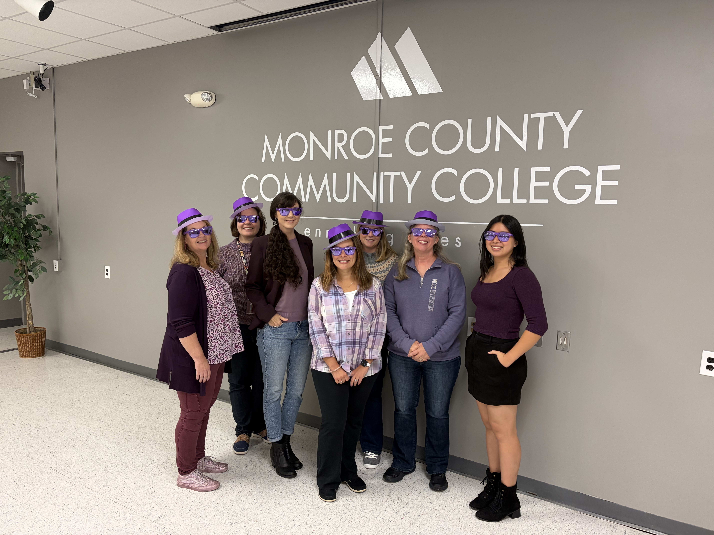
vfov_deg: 53.1
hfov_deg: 67.3
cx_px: 357
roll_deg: -0.7
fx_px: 536
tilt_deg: -7.7
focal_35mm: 26
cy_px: 268
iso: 160
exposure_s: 1/60
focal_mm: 5.96
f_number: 1.6
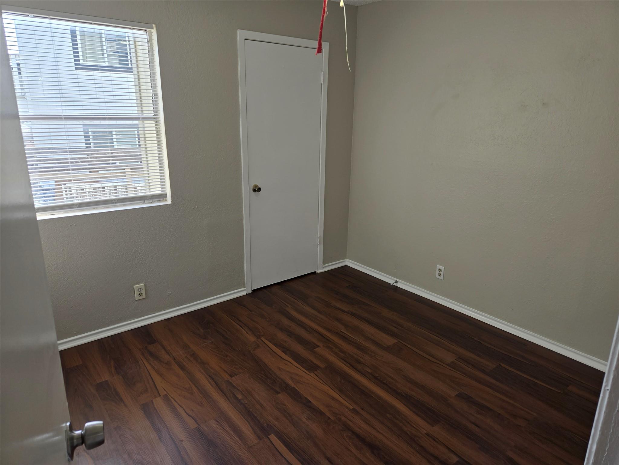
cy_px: 232
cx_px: 310
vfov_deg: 58.9
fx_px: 411
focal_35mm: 23
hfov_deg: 73.9
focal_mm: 5.4
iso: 32
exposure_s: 1/120
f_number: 1.8
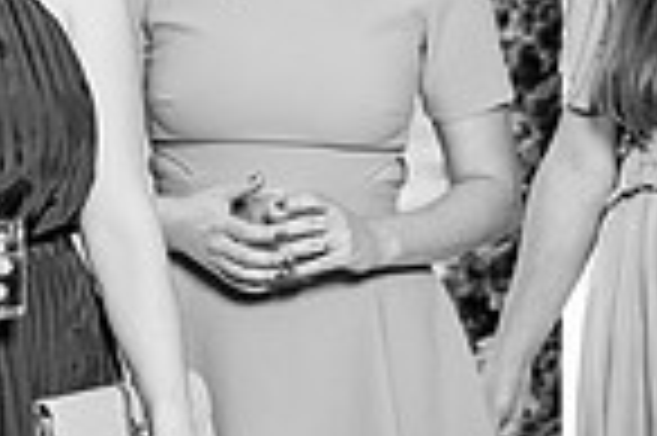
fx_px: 5232
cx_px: -298
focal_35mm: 287
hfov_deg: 7.1
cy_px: -106
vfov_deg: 4.8
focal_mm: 70
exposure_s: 1/200
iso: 800
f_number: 4
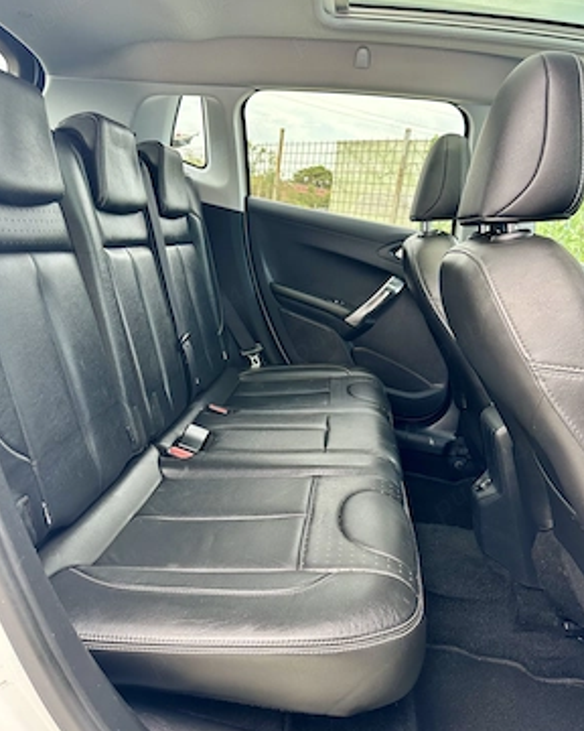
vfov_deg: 66.0
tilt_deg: -11.1
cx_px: 284
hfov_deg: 54.9
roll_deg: -8.4
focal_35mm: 26
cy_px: 347
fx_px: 562
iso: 100
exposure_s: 1/136
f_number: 1.78
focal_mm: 6.86
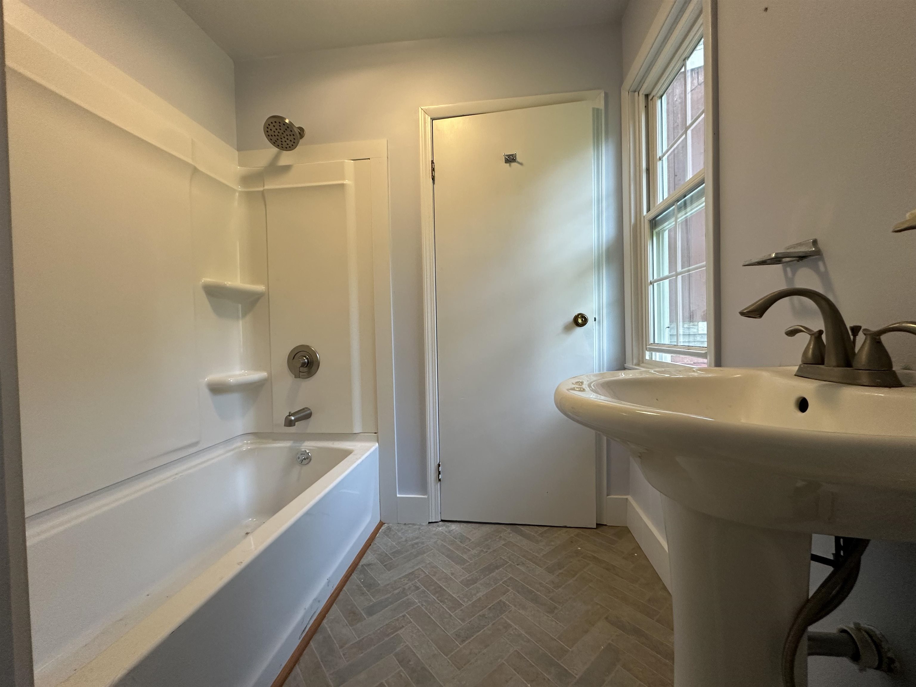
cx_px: 458
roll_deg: +0.7
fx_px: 370
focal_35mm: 14
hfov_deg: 102.1
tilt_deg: -1.5
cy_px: 344
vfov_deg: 85.7
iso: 200
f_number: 2.2
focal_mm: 2.22
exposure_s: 1/60
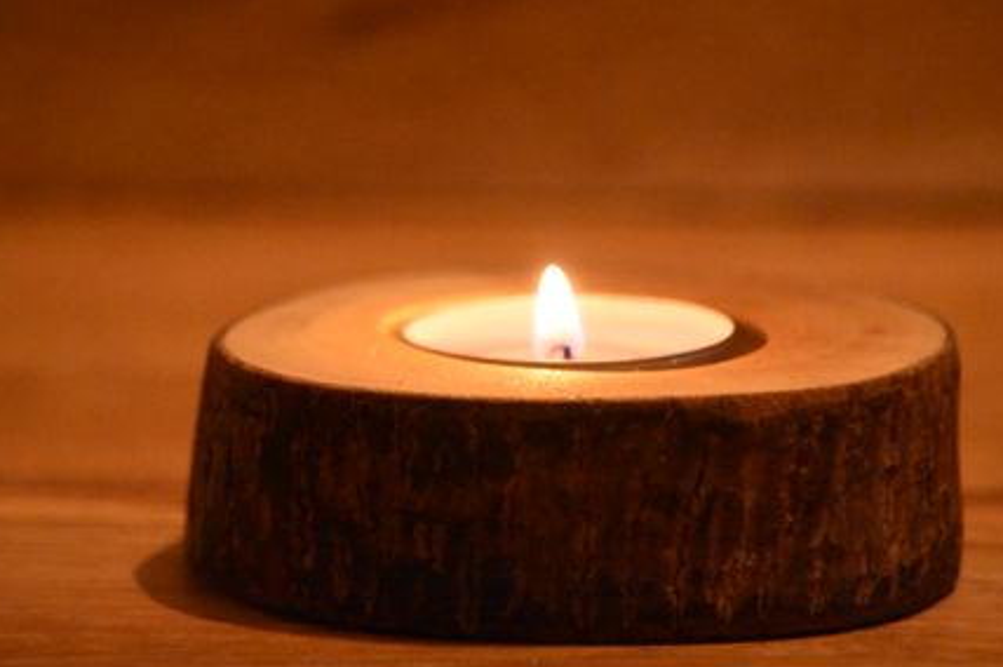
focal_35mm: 432
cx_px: 489
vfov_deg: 3.2
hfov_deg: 4.8
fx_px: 12026
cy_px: 321
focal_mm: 240
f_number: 5.3
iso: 12800
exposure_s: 1/200
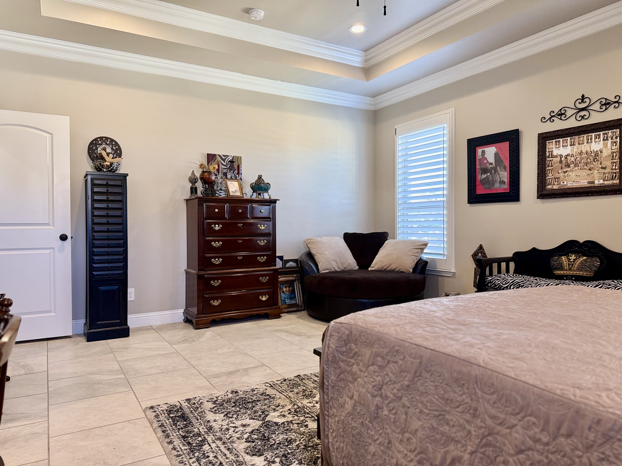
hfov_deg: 71.6
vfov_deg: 56.8
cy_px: 233
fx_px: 431
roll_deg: +0.6
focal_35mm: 24
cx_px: 311
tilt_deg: -0.6
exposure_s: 1/120
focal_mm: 6.76
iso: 320
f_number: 1.78
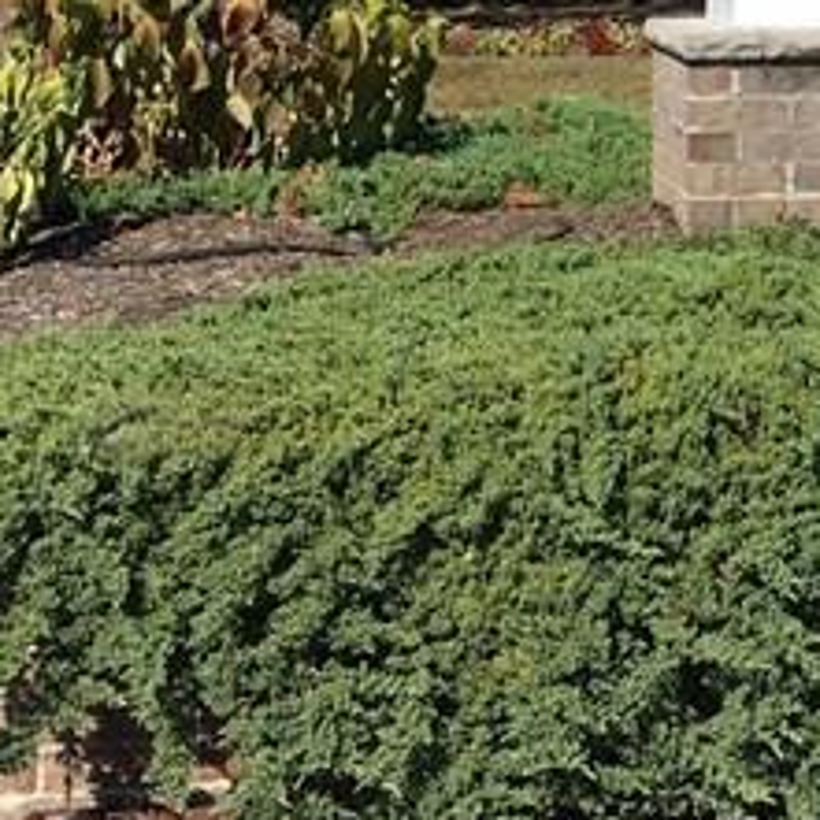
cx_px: 1187
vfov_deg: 14.1
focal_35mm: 119
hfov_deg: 13.8
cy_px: -249
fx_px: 3189
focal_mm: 4.15
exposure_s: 1/1538
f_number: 2.2
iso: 25
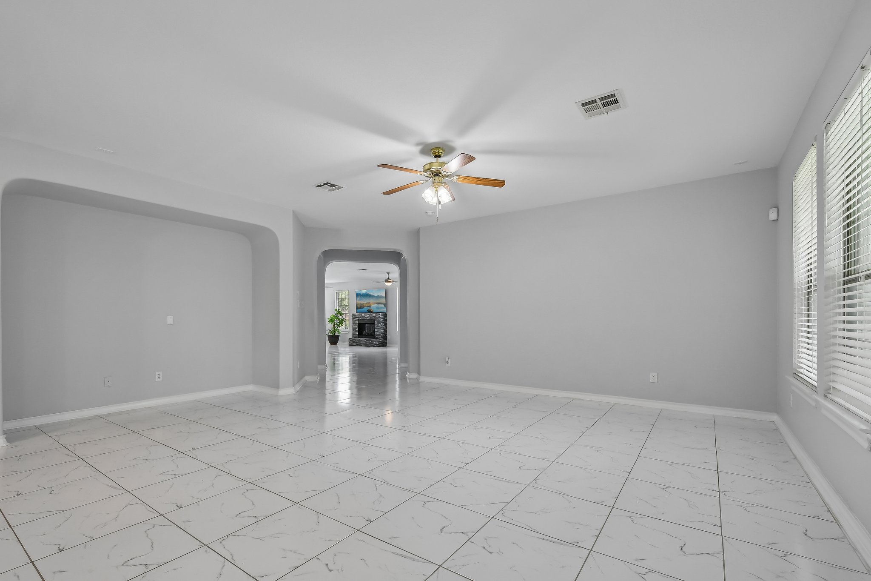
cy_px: 290
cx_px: 436
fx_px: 363
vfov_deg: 77.3
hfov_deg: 100.4
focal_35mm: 15
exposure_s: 1/25
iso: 400
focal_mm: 10
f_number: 8
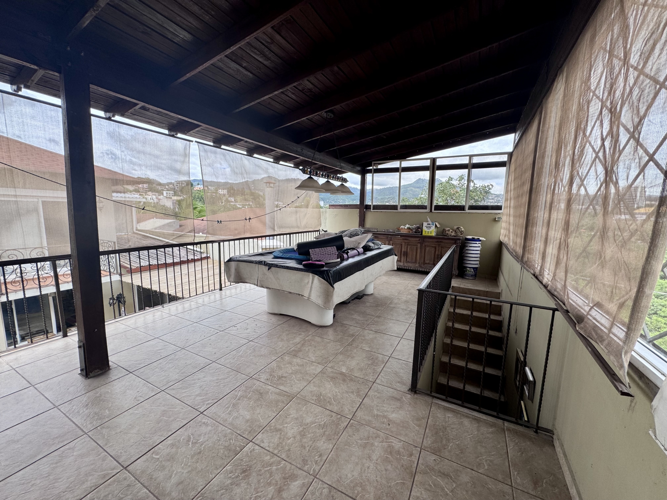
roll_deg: -1.7
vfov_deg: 85.7
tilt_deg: -8.0
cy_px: 250
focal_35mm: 14
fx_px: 270
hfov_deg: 102.1
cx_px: 334
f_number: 2.2
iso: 40
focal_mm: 2.22
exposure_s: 1/303
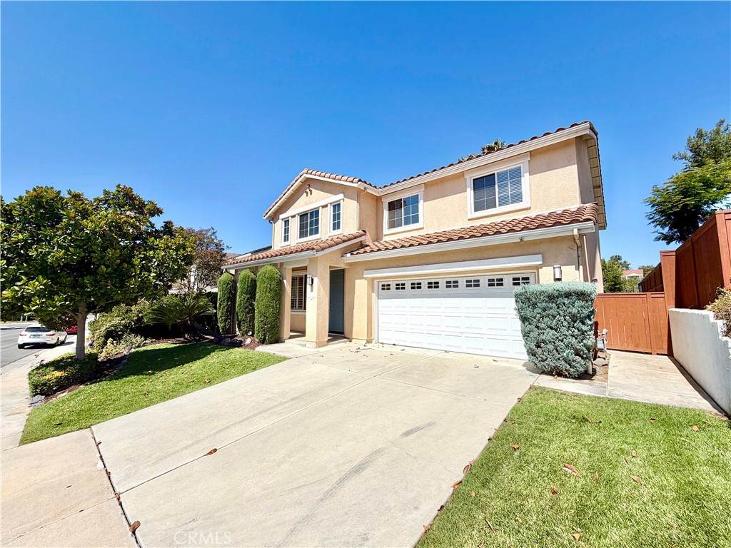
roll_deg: +0.0
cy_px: 274
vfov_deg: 85.7
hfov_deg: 102.1
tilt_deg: +5.5
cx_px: 366
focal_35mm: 14
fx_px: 296
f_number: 2.2
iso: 20
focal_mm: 2.22
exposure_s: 1/1399
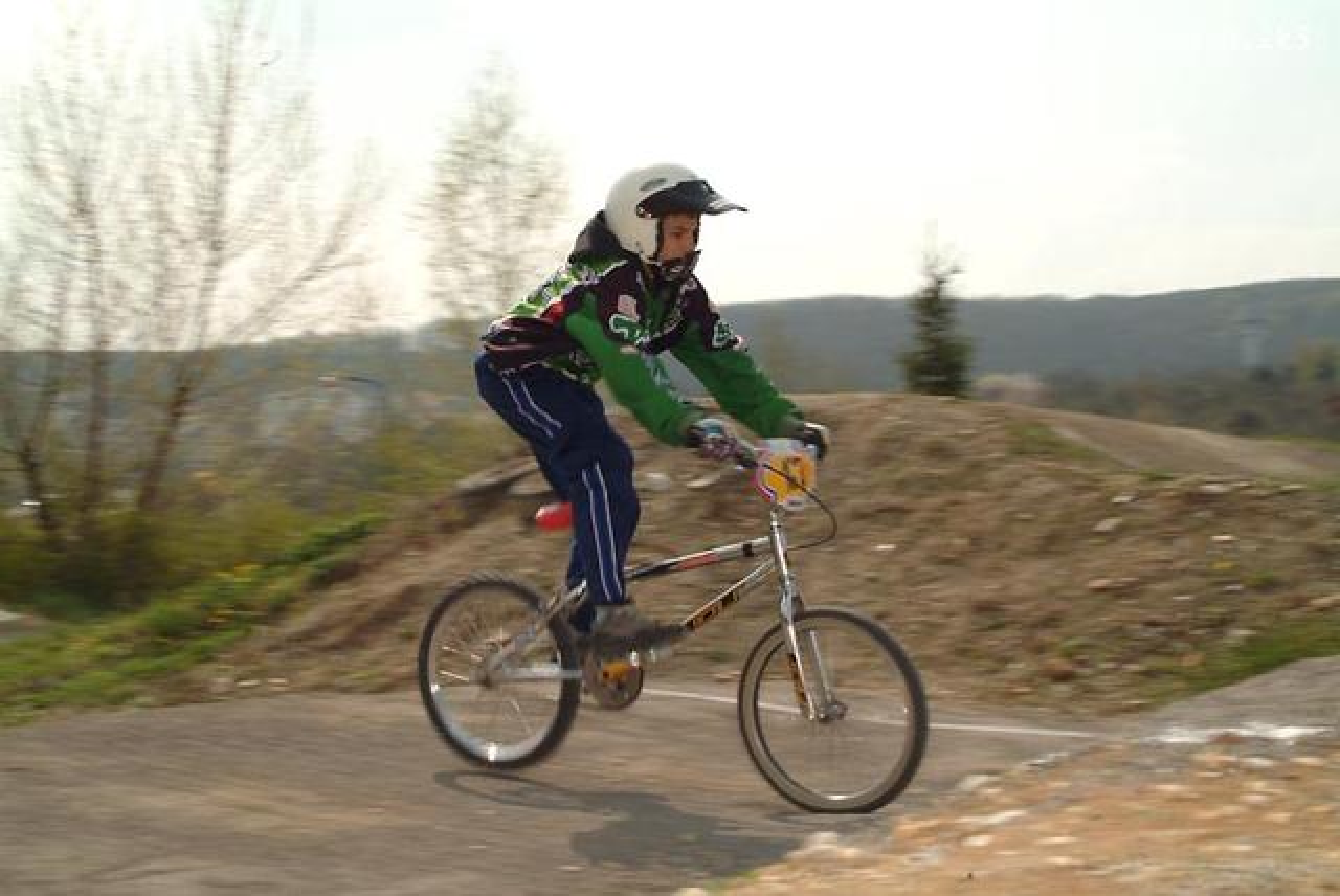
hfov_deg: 35.9
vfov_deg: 24.5
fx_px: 2068
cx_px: 670
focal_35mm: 56
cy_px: 448
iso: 100
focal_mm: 37
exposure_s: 1/125
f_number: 16
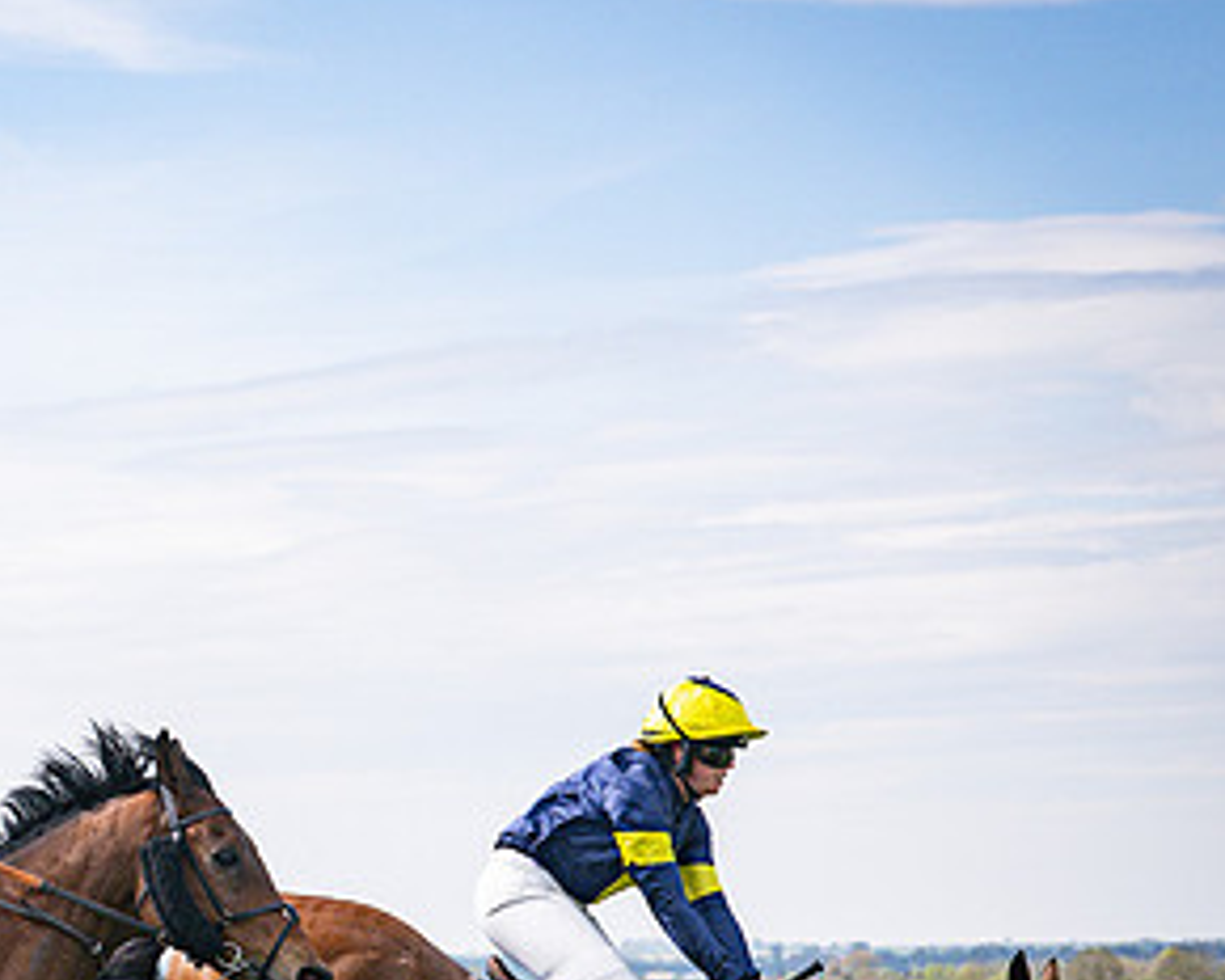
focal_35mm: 154
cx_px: 346
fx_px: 5583
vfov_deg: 10.0
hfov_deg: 12.5
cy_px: 805
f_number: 5
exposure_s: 1/4000
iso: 400
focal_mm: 70
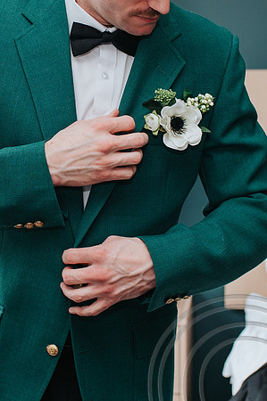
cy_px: 129
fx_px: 954
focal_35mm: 86
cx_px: 38
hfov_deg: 15.8
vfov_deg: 23.7
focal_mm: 35
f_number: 3.2
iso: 280
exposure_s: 1/200
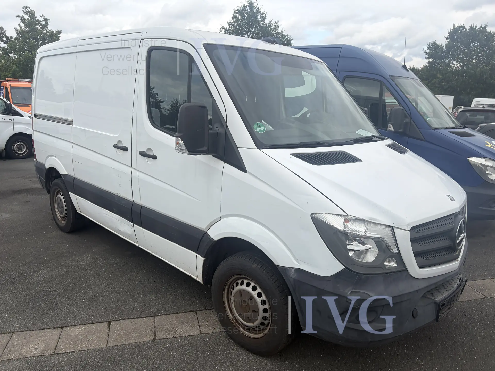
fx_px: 372
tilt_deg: -14.0
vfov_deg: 53.1
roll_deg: -0.4
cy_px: 186
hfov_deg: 67.3
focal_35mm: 26
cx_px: 248
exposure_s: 1/2208
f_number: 1.6
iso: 50
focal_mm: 5.96
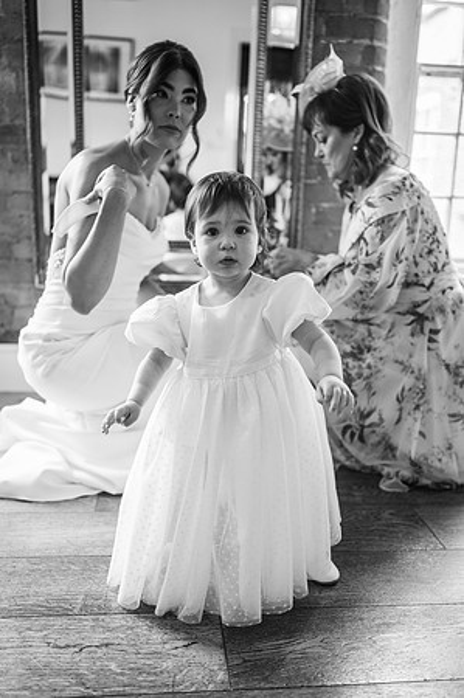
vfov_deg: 54.5
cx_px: 232
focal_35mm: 35
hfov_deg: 37.8
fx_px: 678
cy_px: 349
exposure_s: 1/200
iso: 320
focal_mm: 35
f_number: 2
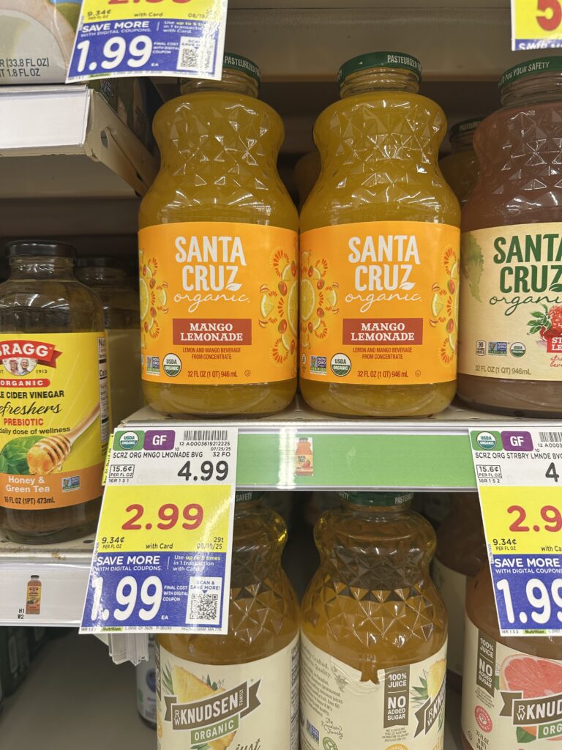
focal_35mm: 24
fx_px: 520
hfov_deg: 56.8
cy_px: 375
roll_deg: -0.3
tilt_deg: -5.0
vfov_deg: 71.6
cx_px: 281
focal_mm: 6.86
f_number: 1.78
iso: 100
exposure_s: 1/62
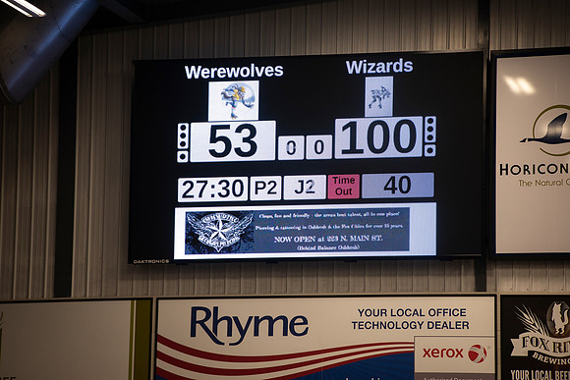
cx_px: 285
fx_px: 3167
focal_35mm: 200
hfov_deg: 10.3
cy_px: 190
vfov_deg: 6.9
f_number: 4.5
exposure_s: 1/320
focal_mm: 200
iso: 400
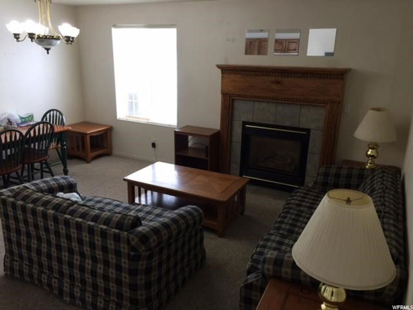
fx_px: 346
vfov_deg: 48.2
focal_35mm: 29
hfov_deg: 61.7
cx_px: 206
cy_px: 155
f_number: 2.2
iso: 32
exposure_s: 1/30
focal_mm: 4.15
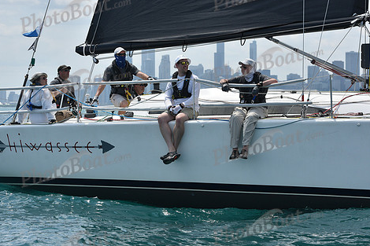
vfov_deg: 11.3
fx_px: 1243
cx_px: 172
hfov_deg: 16.9
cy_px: 115
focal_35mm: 121
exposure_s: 1/1250
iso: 250
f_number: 8
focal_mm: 98
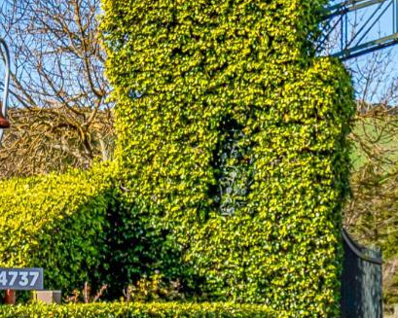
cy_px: 254
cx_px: 682
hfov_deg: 10.3
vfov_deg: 8.6
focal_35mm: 179
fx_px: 2108
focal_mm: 35
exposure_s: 1/400
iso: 320
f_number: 10
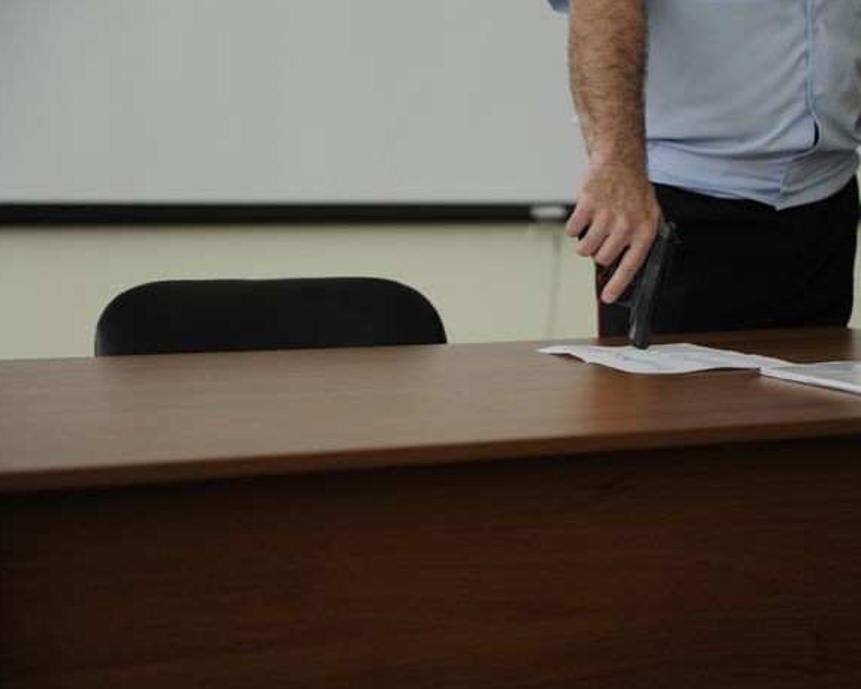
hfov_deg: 23.8
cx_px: 490
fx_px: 2039
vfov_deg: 19.2
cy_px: 344
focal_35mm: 80
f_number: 3.2
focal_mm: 70
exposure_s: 1/200
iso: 400
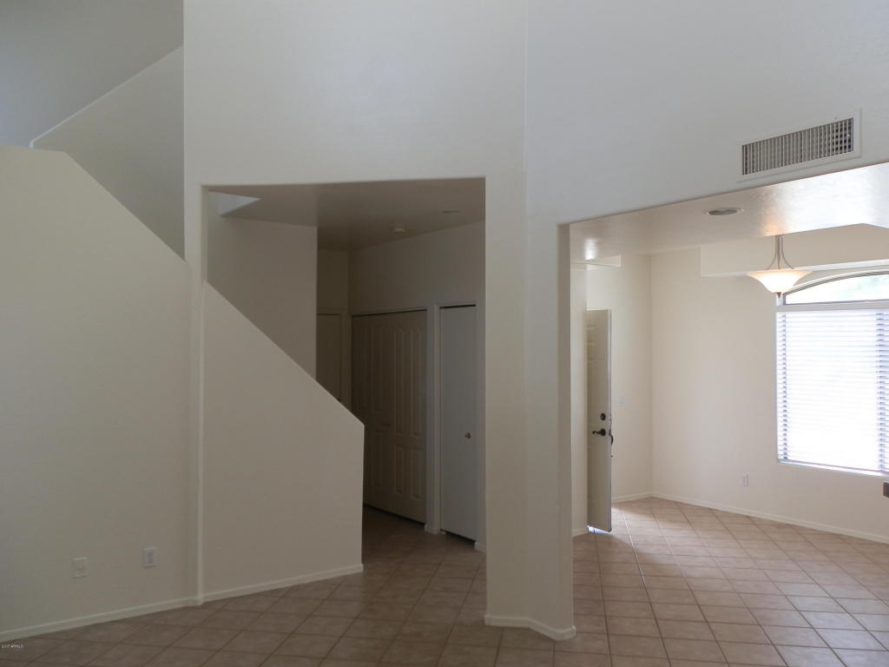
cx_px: 444
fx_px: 719
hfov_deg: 63.4
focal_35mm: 28
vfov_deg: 49.7
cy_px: 334
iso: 64
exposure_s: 1/40
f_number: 3.1
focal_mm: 5
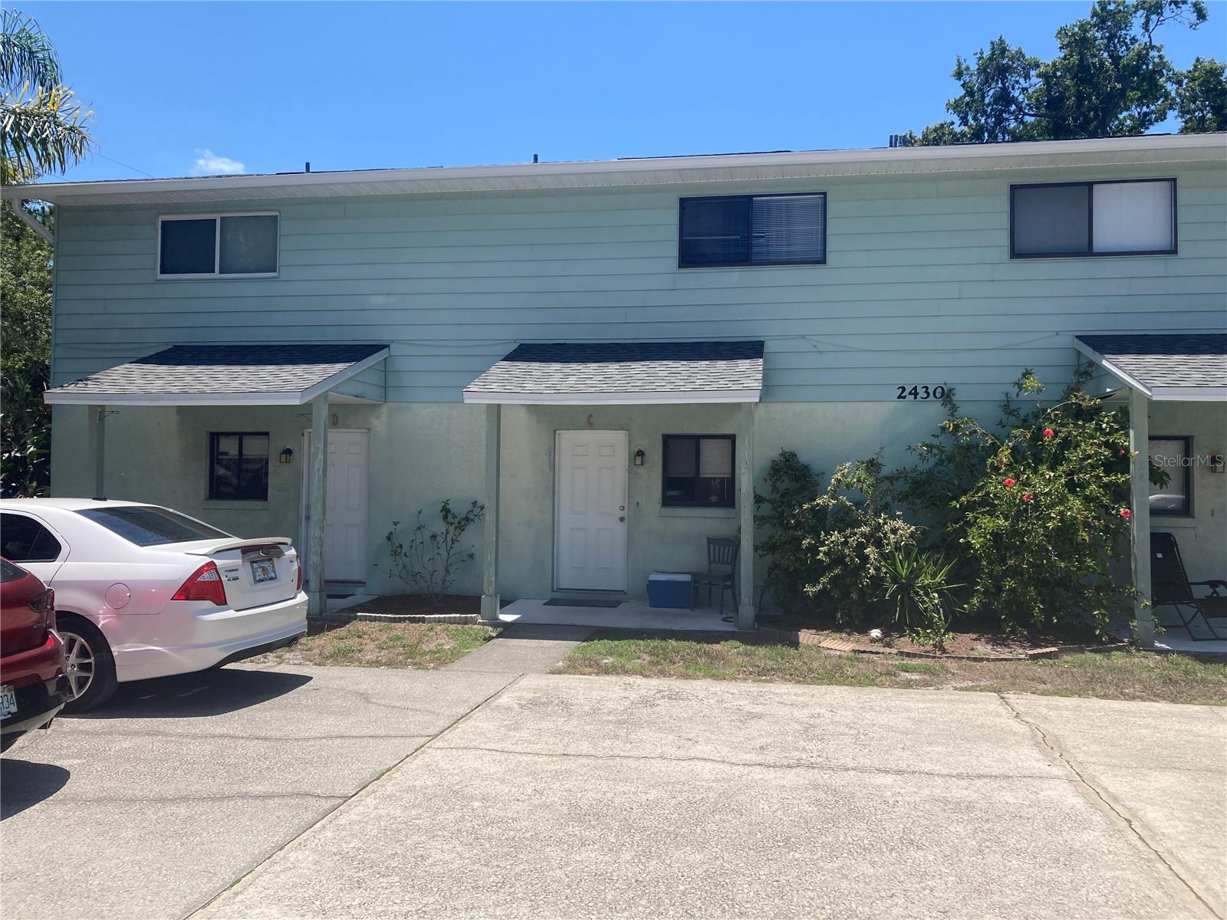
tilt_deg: +2.9
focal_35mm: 28
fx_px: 992
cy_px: 460
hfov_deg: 63.4
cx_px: 614
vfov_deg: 49.7
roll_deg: -0.4
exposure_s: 1/2114
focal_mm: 3.99
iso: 20
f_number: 1.8
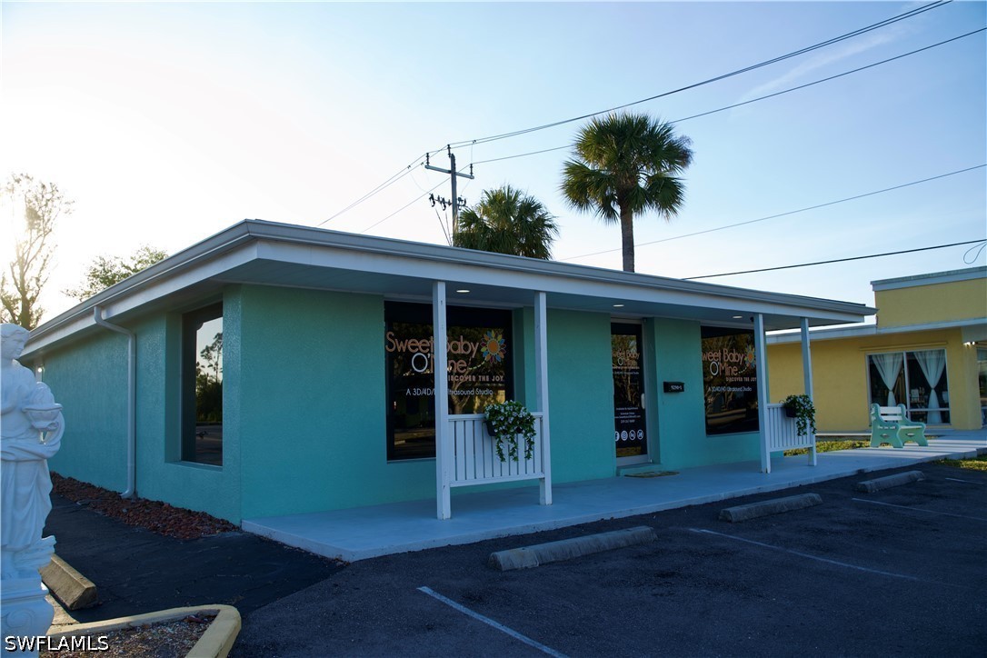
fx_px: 768
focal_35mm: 28
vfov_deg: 46.4
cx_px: 494
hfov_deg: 65.5
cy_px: 329
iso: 80
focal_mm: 28
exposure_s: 1/250
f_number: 4.5
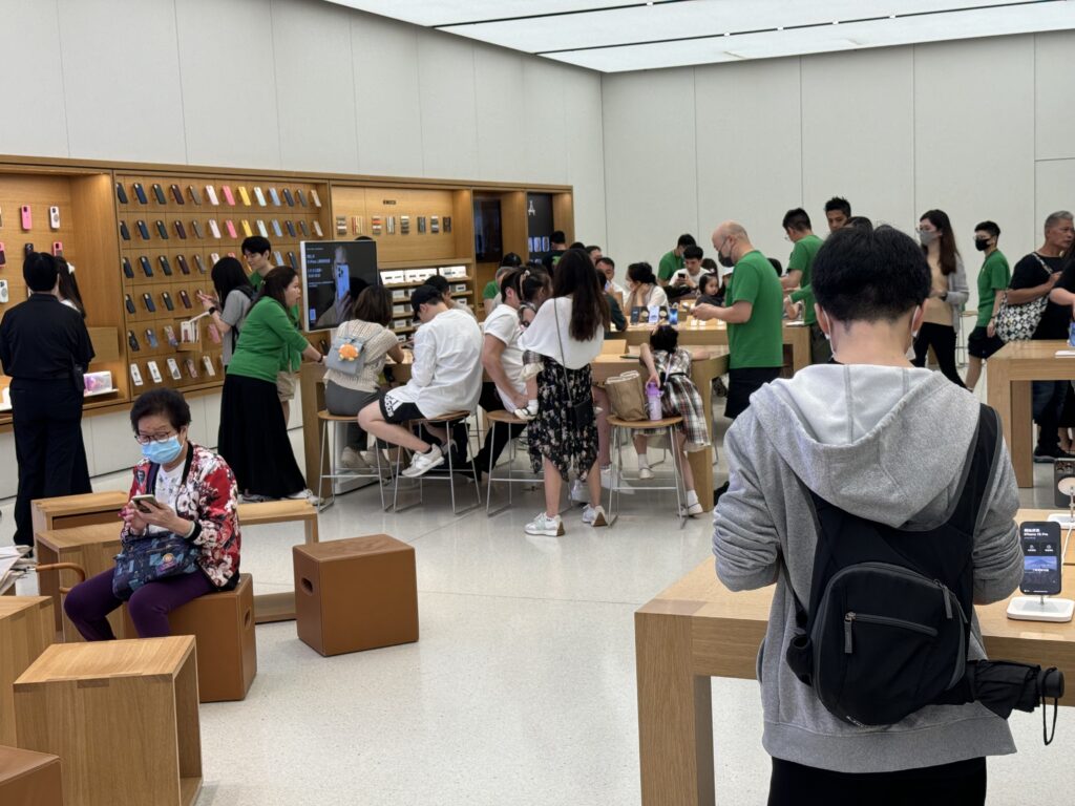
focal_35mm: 48
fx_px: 1491
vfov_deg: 30.3
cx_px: 538
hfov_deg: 39.7
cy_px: 403
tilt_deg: -6.4
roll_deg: +2.3
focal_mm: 6.76
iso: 50
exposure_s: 1/100
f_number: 1.78
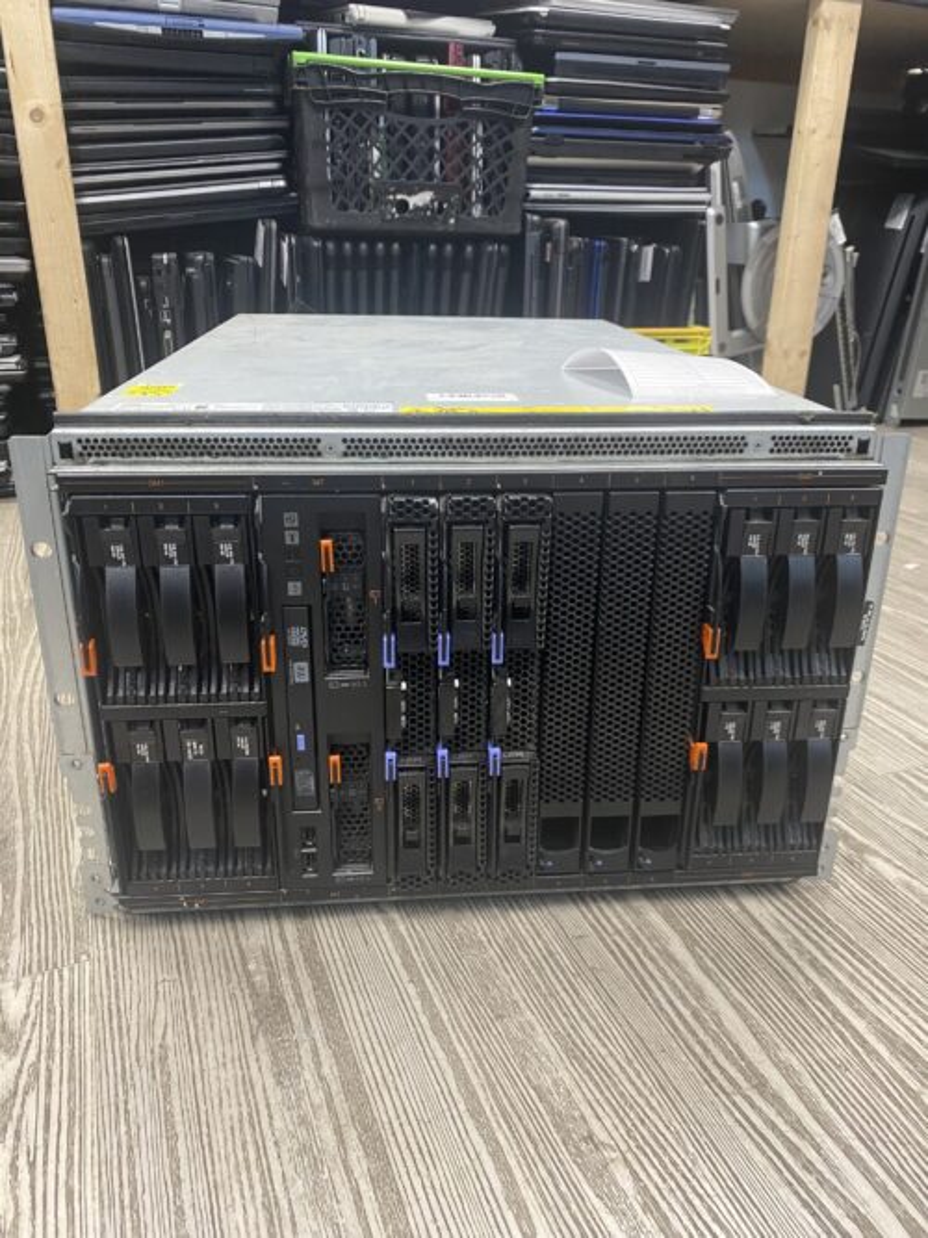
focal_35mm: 26
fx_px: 930
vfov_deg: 67.3
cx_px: 464
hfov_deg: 53.0
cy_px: 619
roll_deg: -0.2
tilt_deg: -21.3
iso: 160
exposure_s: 1/50
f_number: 1.8
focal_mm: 4.25
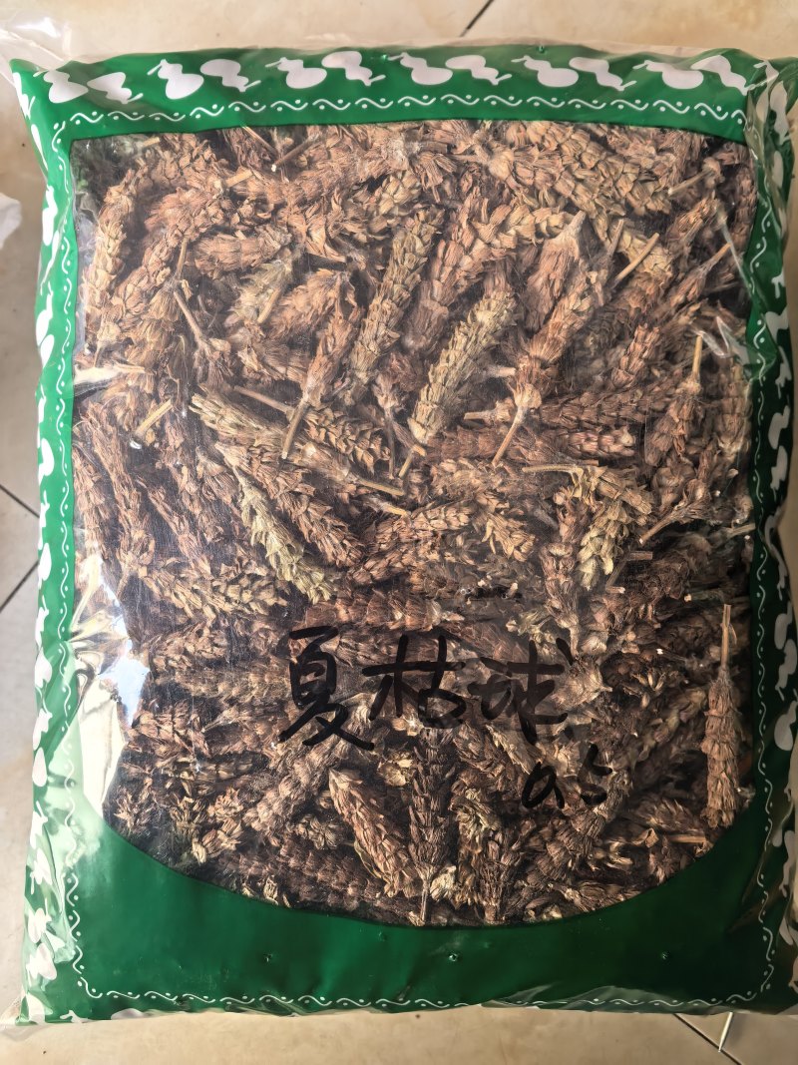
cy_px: 532
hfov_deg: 56.8
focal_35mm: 24
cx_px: 399
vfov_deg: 71.6
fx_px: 738
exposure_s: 1/100
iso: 160
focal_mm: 5.75
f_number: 2
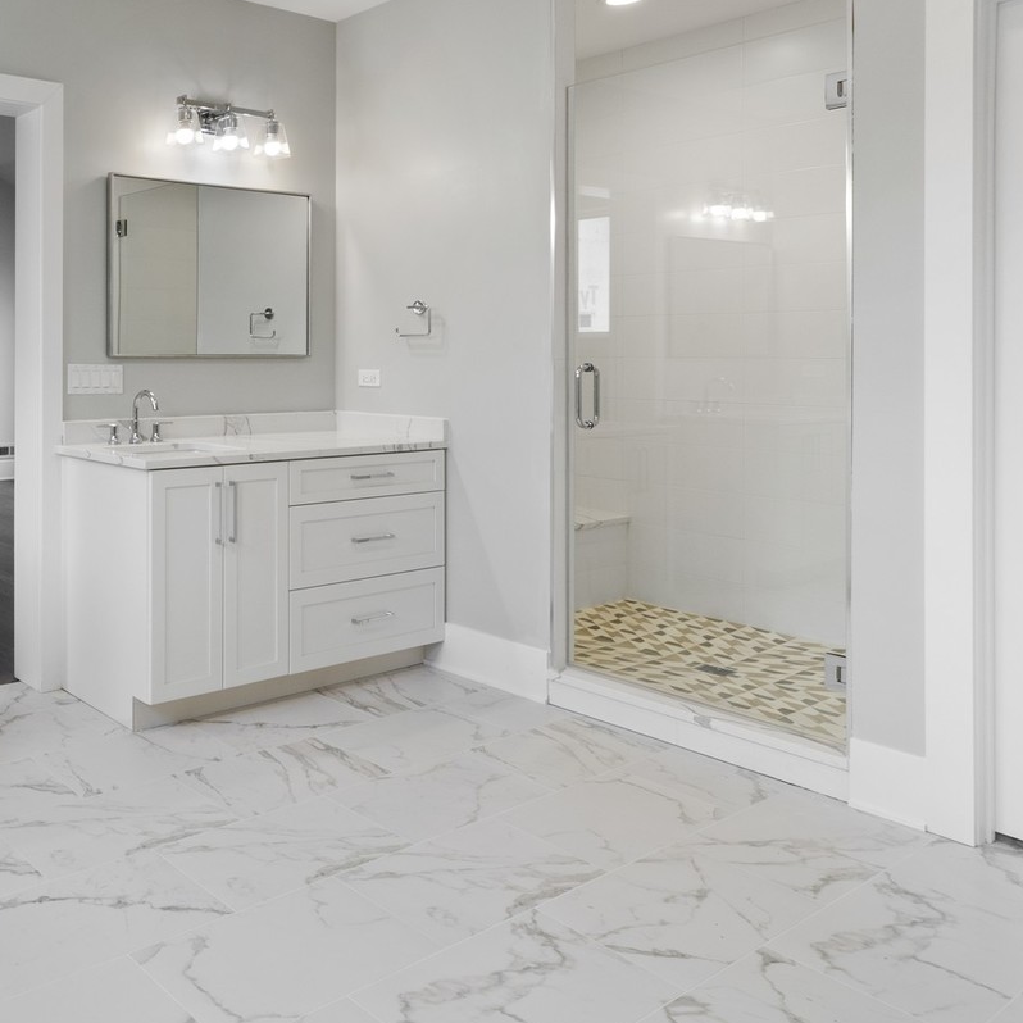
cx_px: -11
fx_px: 869
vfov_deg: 59.7
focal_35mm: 26
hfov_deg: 49.2
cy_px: 350
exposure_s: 1/10
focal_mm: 10
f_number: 8
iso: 200
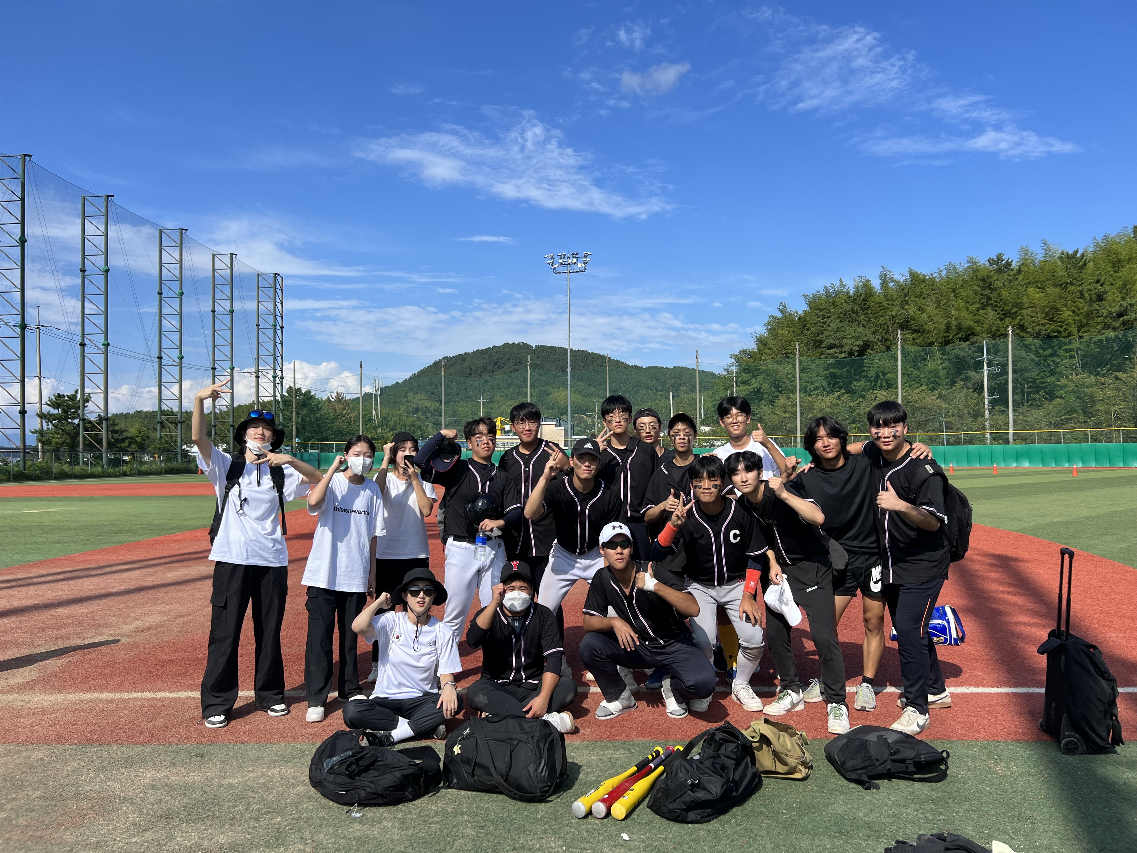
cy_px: 426
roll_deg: +1.0
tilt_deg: +1.0
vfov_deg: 53.1
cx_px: 568
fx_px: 854
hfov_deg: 67.3
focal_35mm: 26
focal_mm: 5.7
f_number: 1.5
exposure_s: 1/3704
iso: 50
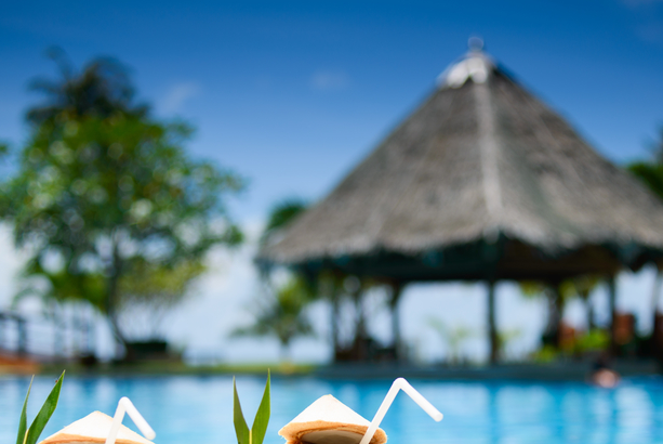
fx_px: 1051
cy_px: 357
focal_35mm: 57
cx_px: 356
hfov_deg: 35.0
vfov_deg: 23.5
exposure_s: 1/2500
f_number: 2.8
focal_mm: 35
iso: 100
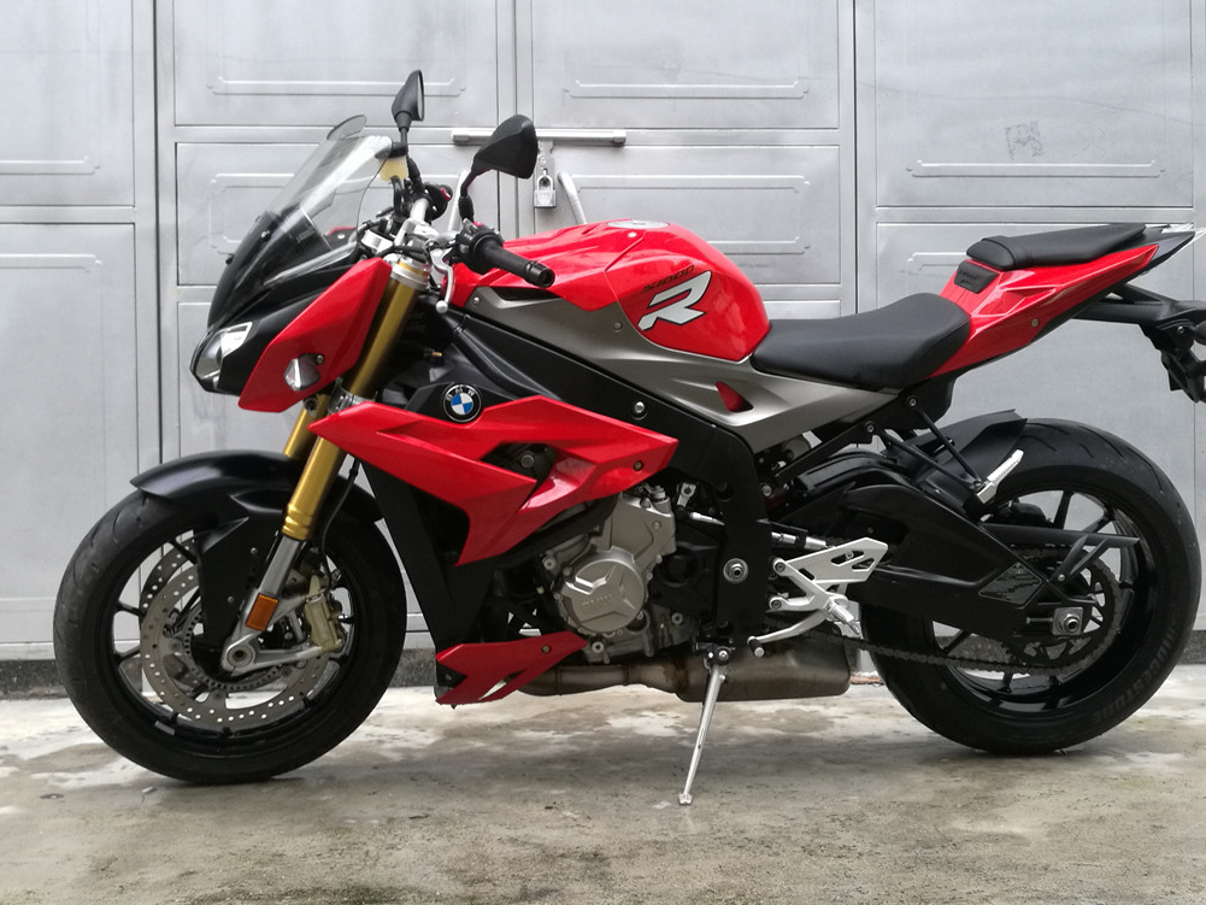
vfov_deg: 32.2
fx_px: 1568
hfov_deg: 42.1
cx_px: 602
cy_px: 445
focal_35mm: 45
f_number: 2
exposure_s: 1/100
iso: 80
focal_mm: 4.04
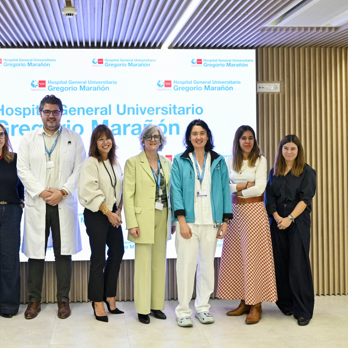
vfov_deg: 42.2
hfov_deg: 41.3
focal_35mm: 40
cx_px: 101
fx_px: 451
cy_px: 171
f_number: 6.3
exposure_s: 1/80
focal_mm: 30.5
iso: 2000
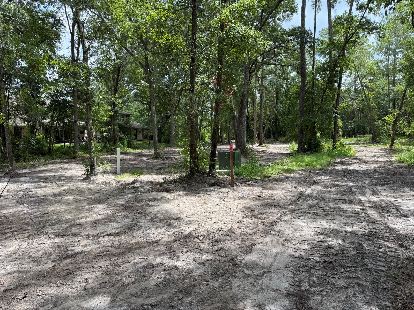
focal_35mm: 24
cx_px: 207
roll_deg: +0.8
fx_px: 287
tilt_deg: -2.8
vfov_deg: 56.8
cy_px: 155
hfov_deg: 71.6
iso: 80
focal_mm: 6.76
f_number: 1.78
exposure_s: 1/864
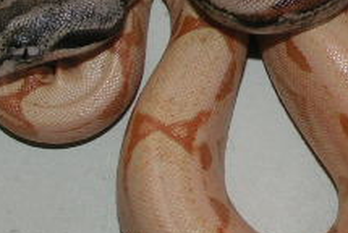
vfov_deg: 6.8
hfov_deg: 10.1
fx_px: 1946
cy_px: -3
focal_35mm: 201
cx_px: 379
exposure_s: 1/80
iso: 50
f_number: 5.6
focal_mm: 10
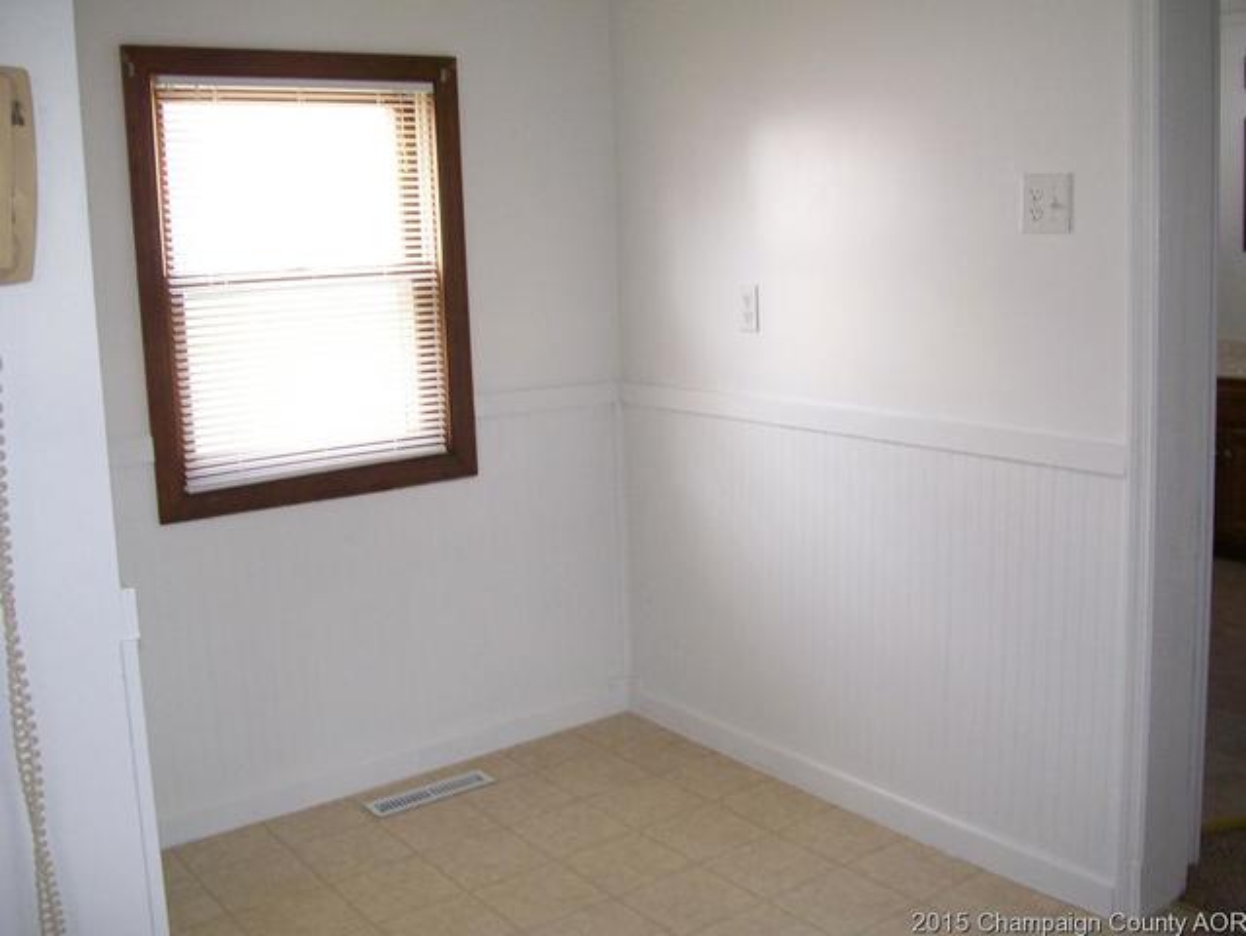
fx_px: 1297
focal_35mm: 36
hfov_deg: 51.3
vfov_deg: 39.7
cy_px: 468
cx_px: 623
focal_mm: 6
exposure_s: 1/64
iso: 140
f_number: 2.7
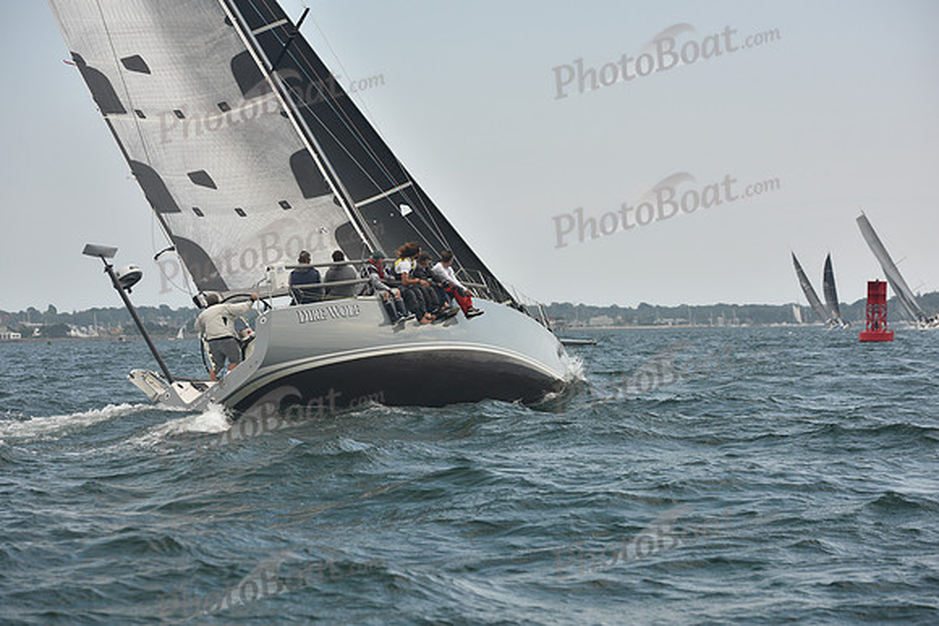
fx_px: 2557
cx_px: 470
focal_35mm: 98
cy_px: 313
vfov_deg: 14.0
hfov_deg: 20.8
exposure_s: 1/500
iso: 250
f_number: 5.6
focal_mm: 98
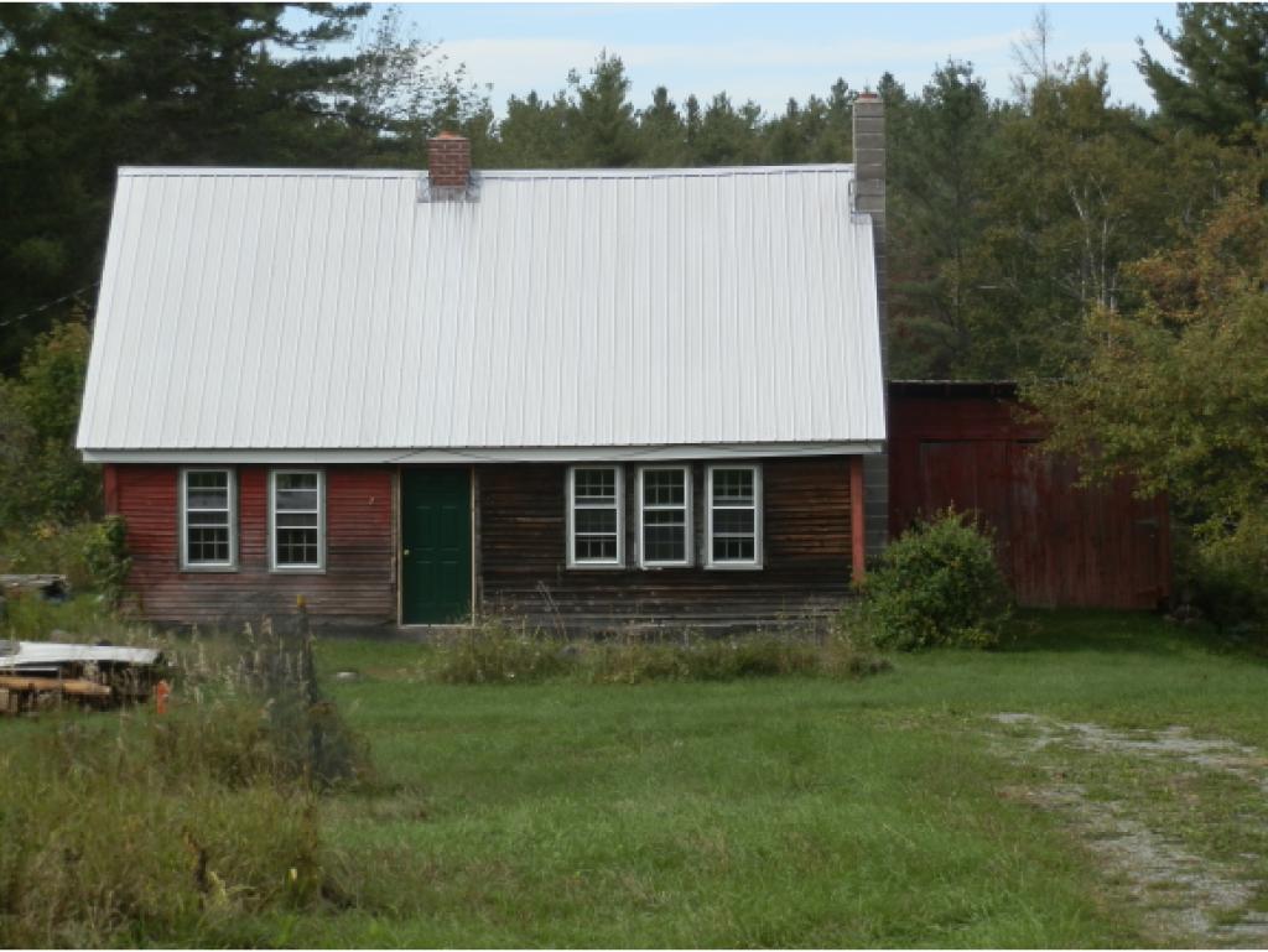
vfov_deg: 15.1
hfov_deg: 20.0
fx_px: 3591
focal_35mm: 98
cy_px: 476
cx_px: 634
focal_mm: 17.64
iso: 64
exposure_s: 1/320
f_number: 4
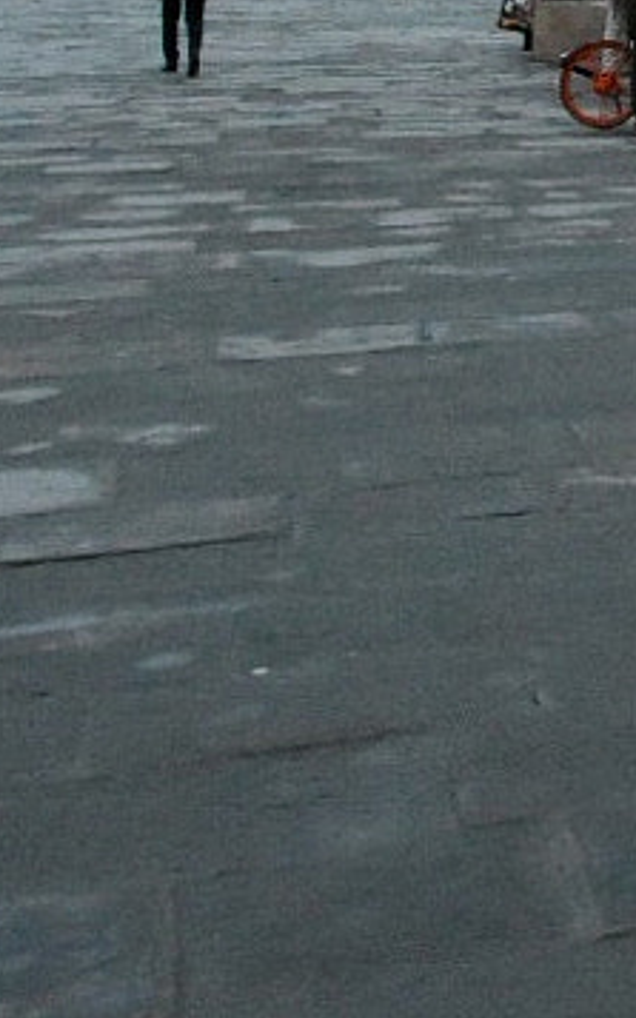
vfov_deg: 23.4
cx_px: 1273
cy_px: -394
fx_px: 2089
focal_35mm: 75
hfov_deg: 14.4
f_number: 11
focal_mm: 11
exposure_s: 1/25
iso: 4000
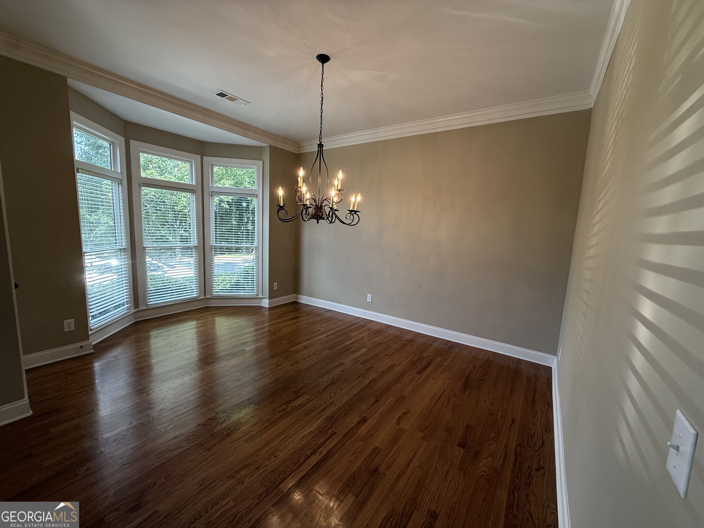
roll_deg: -2.0
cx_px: 352
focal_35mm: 14
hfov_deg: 102.1
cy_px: 264
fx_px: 285
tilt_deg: -8.1
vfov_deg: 85.7
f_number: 2.2
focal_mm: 2.22
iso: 125
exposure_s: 1/120
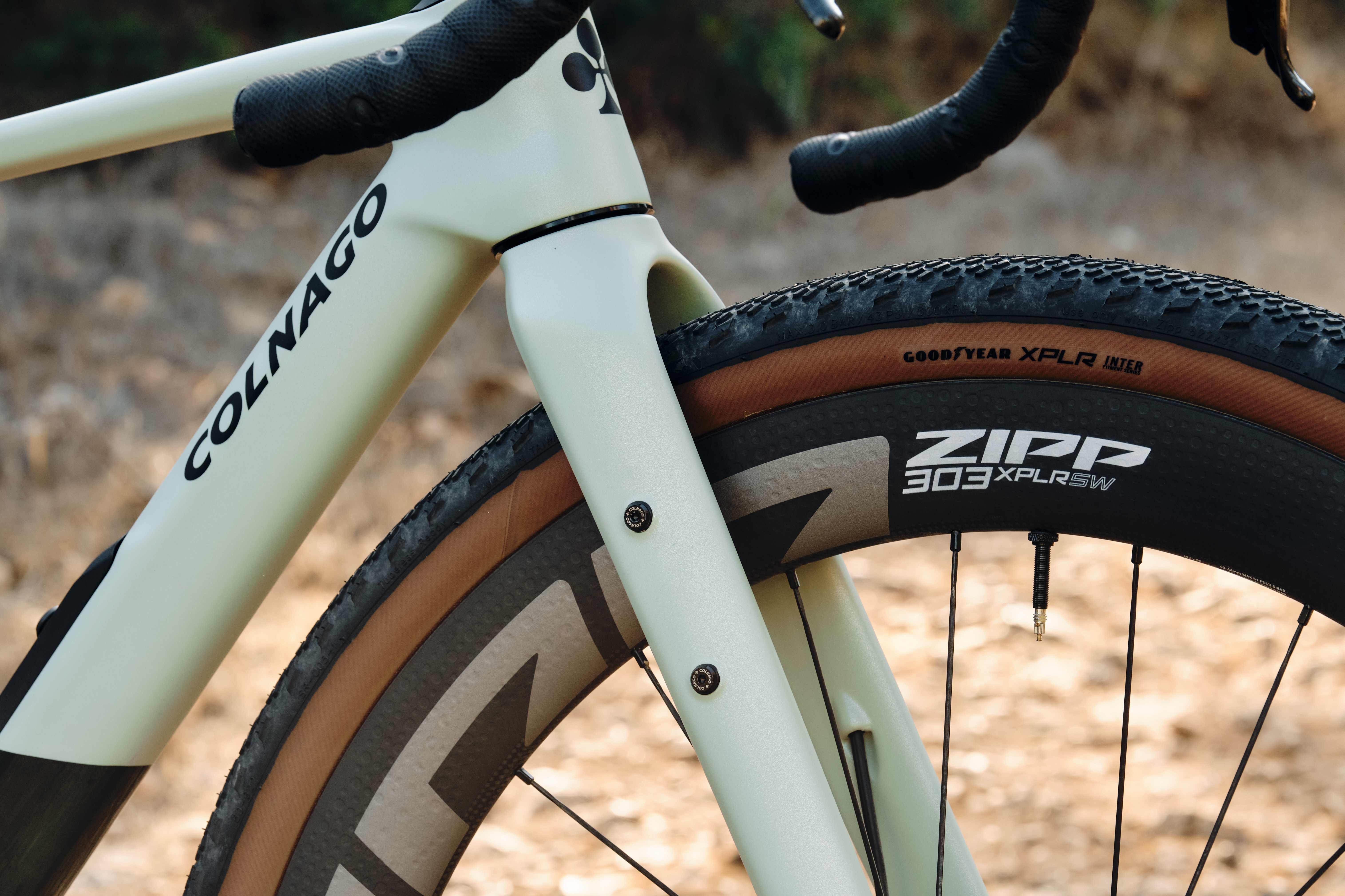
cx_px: 672
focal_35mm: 136
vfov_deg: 10.1
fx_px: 5081
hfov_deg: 15.1
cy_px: 448
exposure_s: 1/160
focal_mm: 90.6
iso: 500
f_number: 8
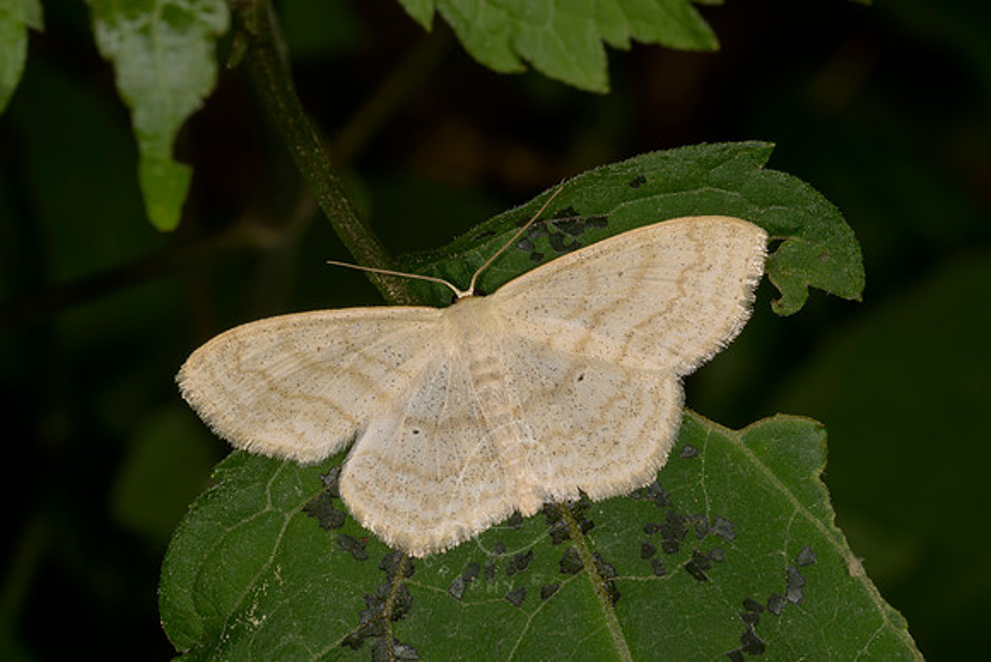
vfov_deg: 8.2
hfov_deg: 12.3
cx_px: 496
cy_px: 331
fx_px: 4589
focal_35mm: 167
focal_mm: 105
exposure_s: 1/250
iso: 64
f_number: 29
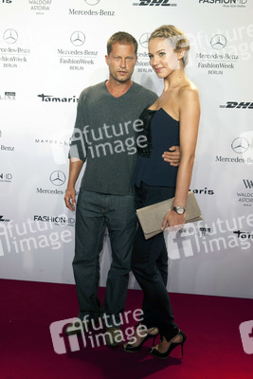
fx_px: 358
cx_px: 126
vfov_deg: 55.8
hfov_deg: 38.9
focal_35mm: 34
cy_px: 190
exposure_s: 1/250
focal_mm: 34
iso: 1600
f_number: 5.6
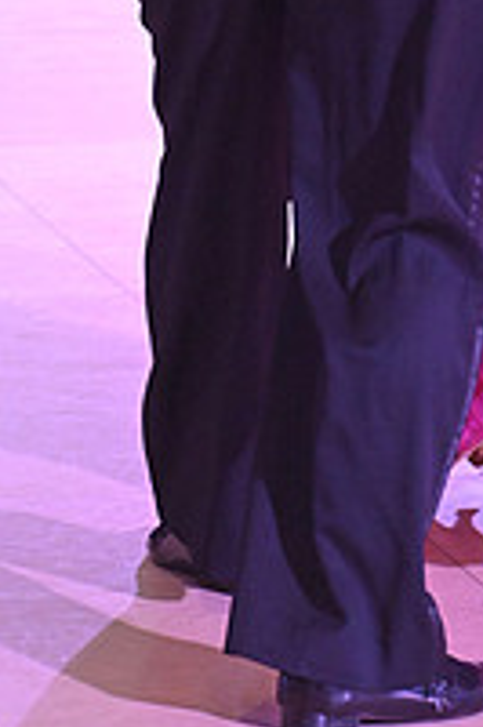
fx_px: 5564
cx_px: 583
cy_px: -211
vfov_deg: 7.4
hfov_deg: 5.0
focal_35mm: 276
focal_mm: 95
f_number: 5.6
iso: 5000
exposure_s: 1/320
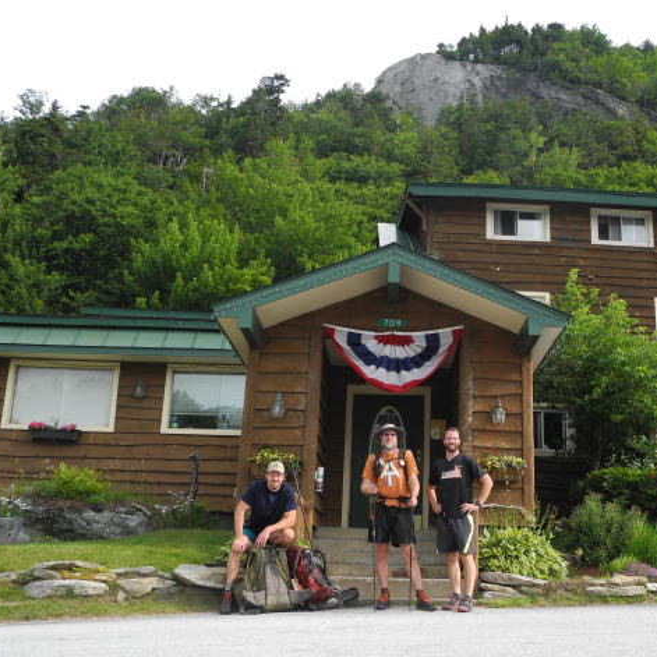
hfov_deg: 39.8
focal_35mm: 42
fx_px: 902
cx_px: 410
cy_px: 333
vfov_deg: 40.0
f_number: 3.2
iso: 100
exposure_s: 1/640
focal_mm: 7.4
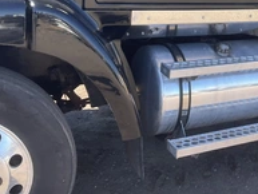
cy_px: 43
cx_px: 233
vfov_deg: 24.1
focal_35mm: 60
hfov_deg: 30.7
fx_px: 447
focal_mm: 3
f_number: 1.8
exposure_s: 1/397
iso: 25
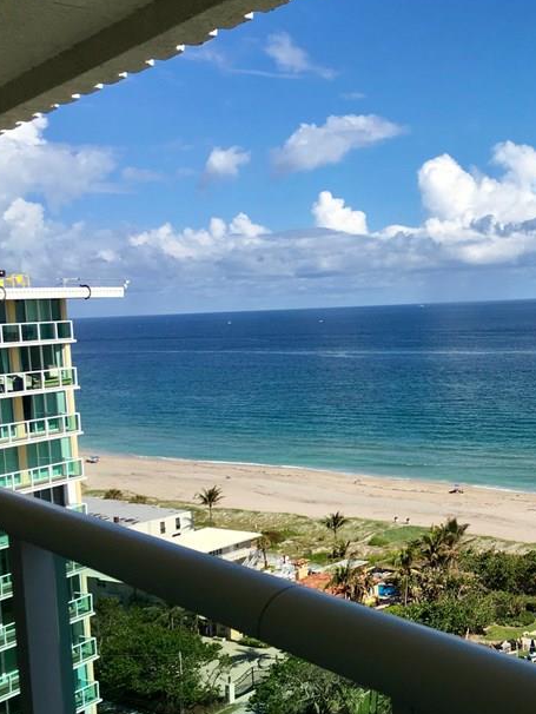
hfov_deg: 28.2
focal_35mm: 49
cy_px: 381
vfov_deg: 38.9
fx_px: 1011
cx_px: 515
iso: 25
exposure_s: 1/2198
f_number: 2.2
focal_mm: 4.15
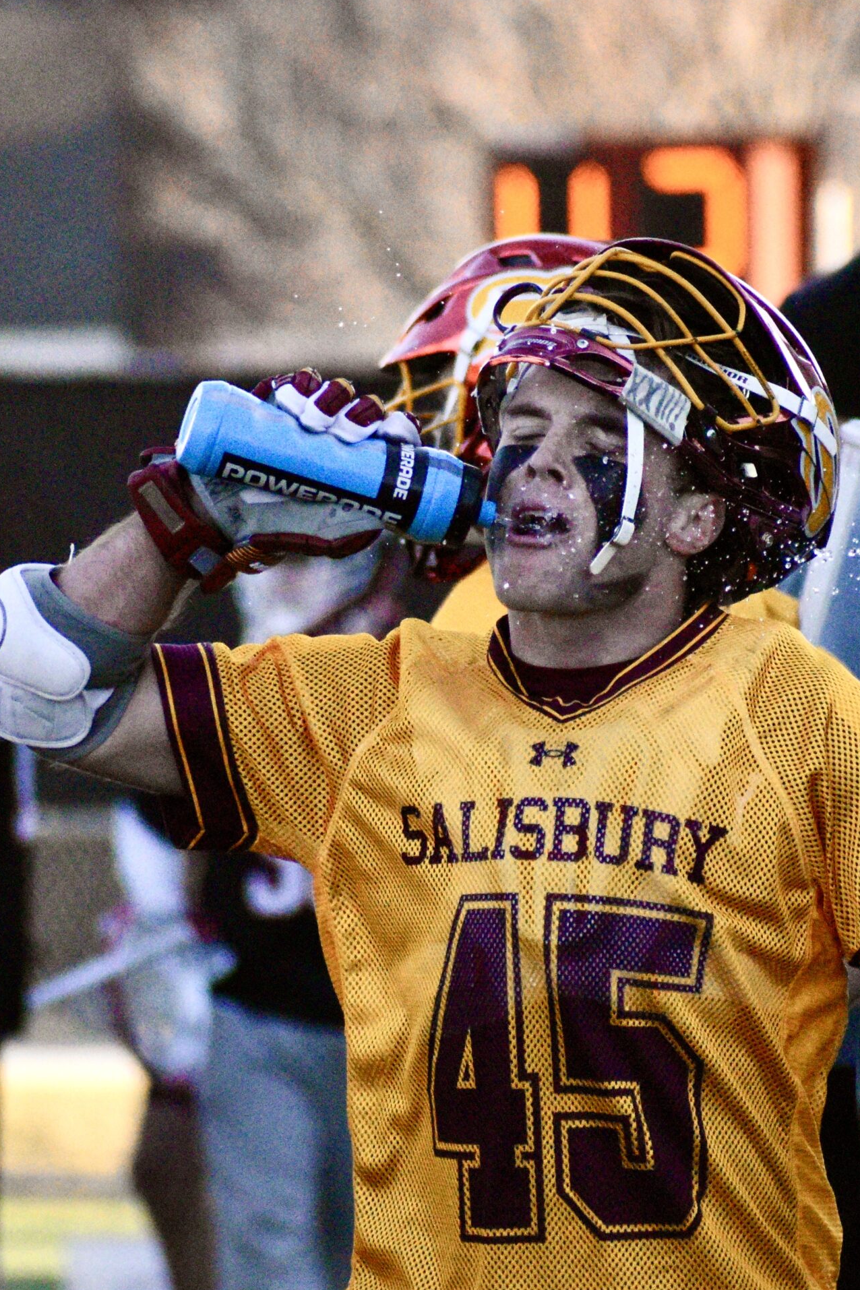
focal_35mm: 602
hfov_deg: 2.3
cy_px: 628
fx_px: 21570
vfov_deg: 3.4
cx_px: 536
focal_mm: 300
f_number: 6.3
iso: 6400
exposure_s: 1/4000
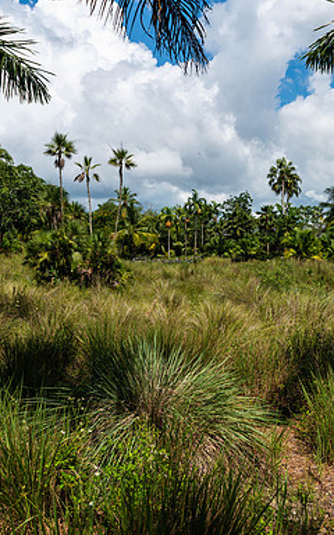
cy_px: 267
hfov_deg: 33.9
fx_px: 539
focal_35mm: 37
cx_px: 241
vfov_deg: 52.7
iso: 100
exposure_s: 1/400
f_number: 8
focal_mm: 24
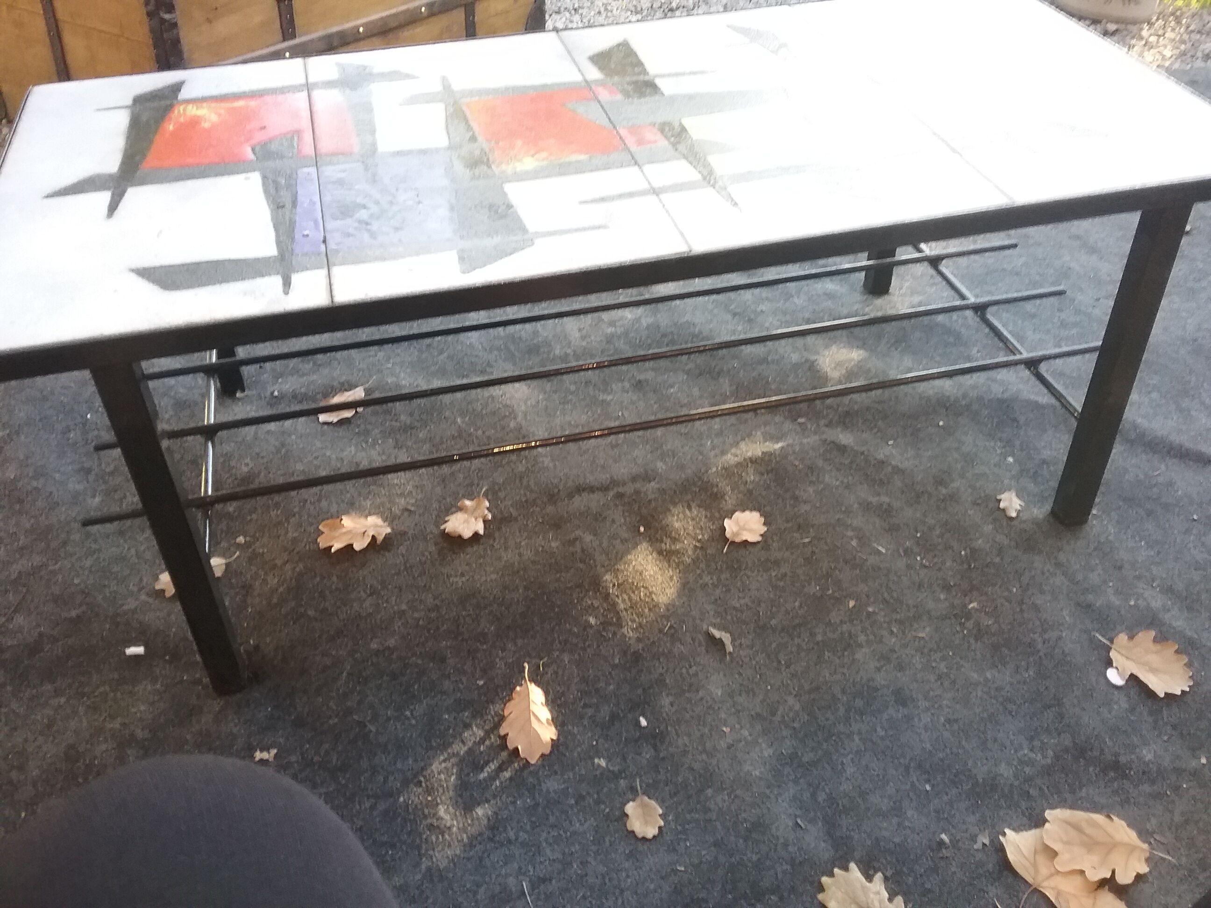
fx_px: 1084
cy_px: 454
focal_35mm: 31
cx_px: 606
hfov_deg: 58.4
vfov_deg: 45.4
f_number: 2.2
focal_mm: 3.3
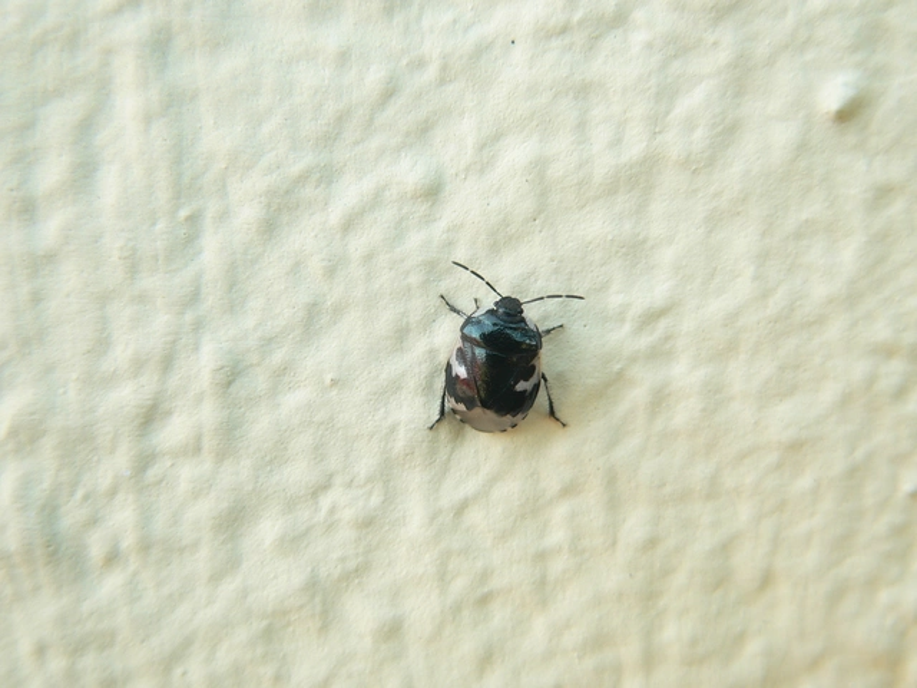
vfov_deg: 18.0
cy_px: 344
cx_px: 458
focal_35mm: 82
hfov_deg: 23.8
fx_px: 2172
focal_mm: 13.6
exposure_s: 1/60
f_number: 3.7
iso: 100
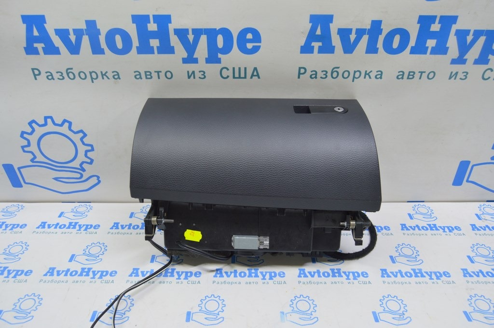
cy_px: 164
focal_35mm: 27
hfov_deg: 67.4
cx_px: 247
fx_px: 370
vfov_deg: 47.9
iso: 400
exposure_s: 1/20
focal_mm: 18
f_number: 5.6
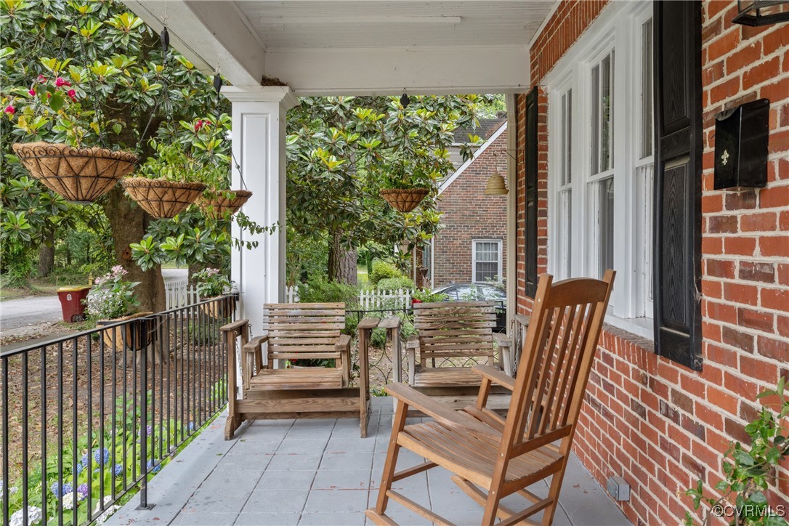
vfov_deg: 43.6
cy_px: 263
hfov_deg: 61.9
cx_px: 394
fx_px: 657
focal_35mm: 30
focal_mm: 30
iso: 160
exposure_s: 1/10
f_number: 11
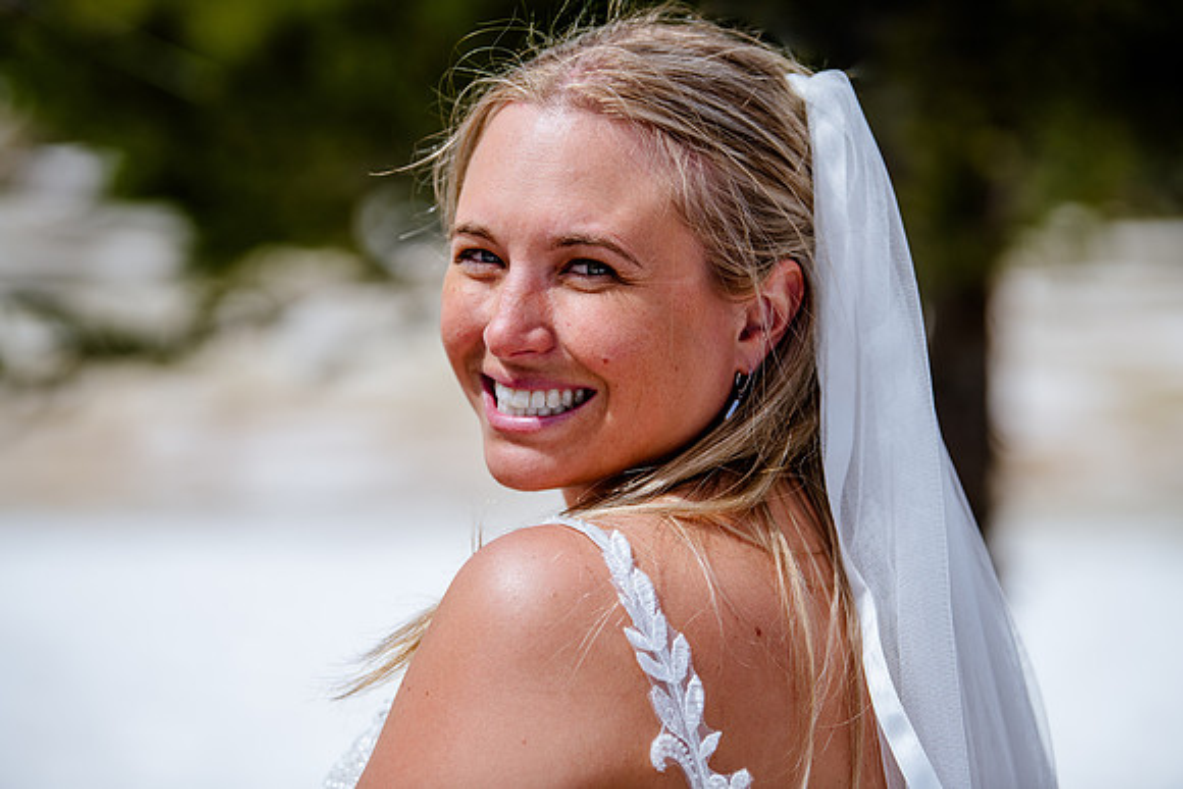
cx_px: 592
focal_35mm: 135
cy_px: 394
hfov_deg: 15.2
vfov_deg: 10.2
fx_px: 4437
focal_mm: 135
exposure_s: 1/3200
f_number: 3.5
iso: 160
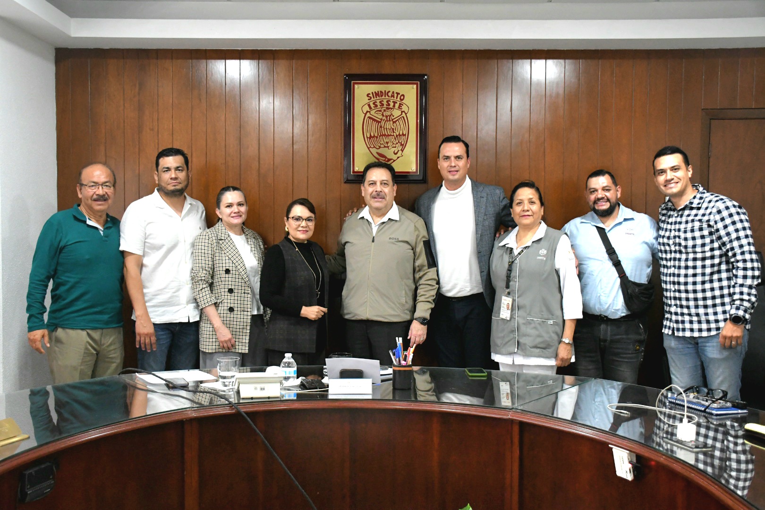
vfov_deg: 36.9
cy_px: 255
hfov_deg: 53.1
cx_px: 382
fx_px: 765
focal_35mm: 36
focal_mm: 24
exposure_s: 1/125
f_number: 5
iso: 4000
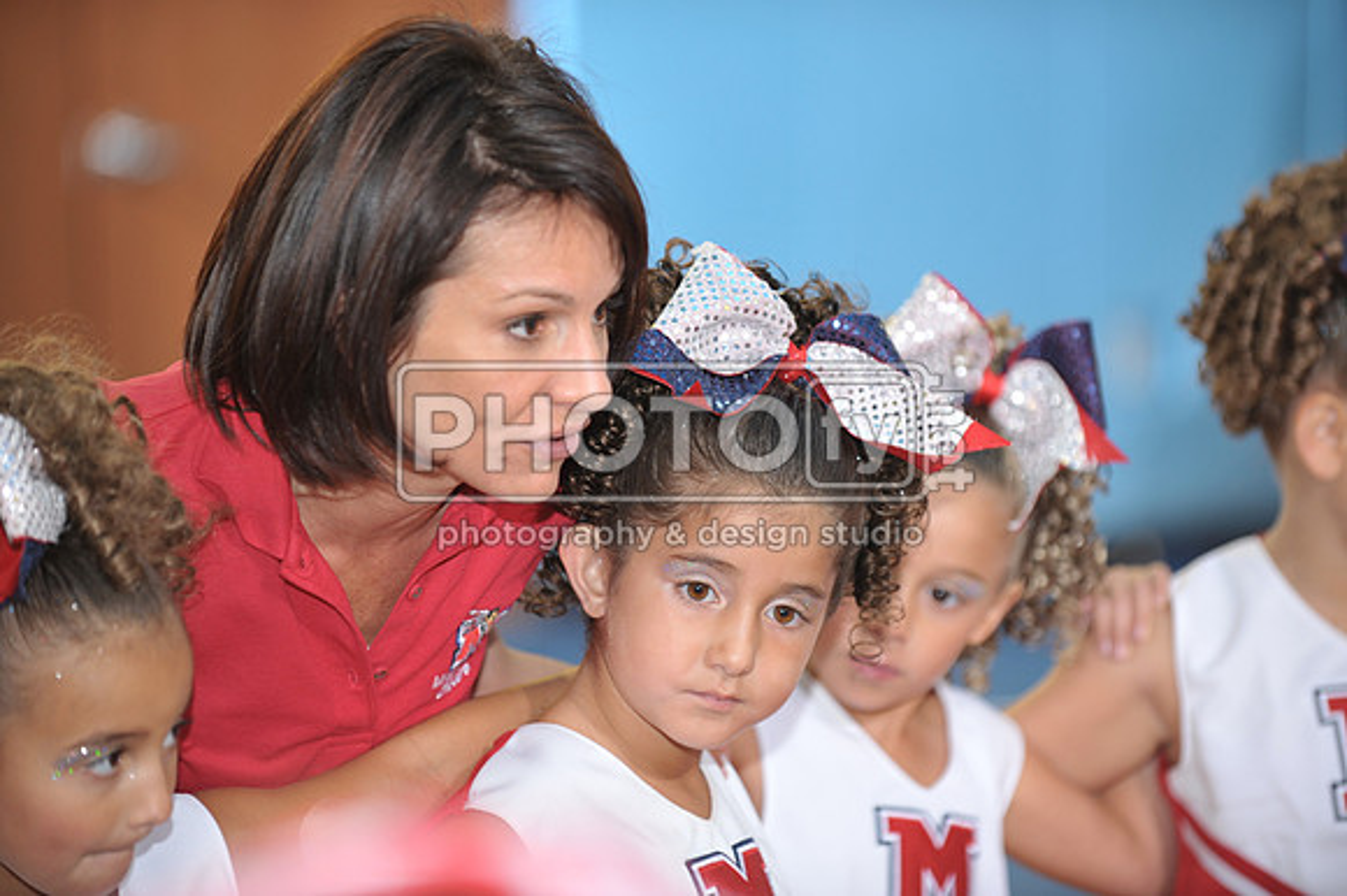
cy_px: 448
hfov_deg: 13.7
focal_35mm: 150
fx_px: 5609
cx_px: 674
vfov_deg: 9.1
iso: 500
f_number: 2.8
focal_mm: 150
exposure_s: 1/125
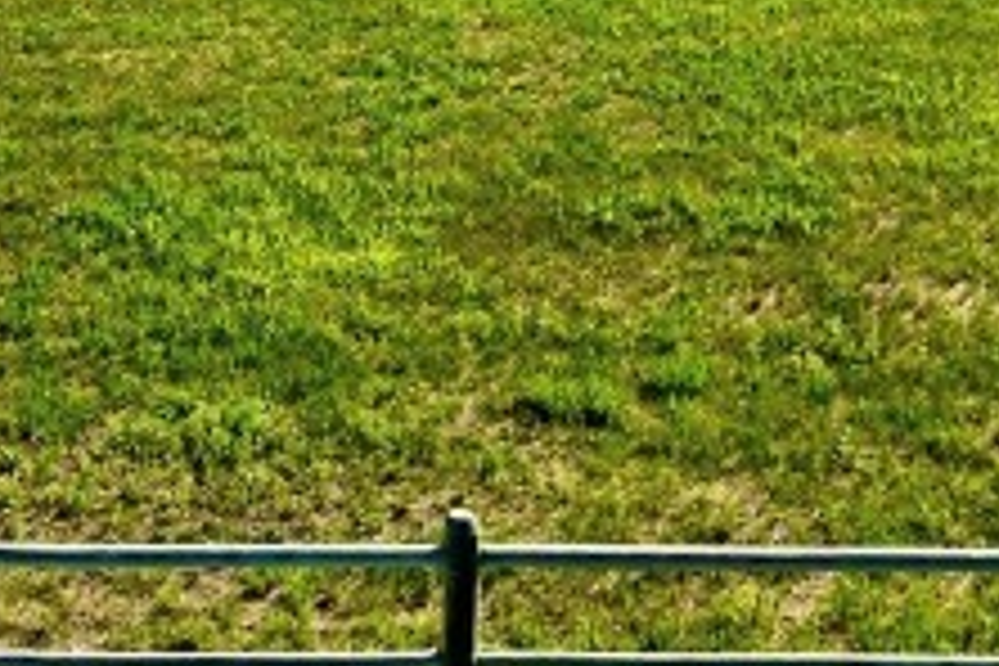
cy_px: -356
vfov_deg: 11.4
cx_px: 153
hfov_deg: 17.6
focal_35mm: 115
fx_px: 3191
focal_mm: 8.67
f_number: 1.8
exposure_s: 1/8000
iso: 400
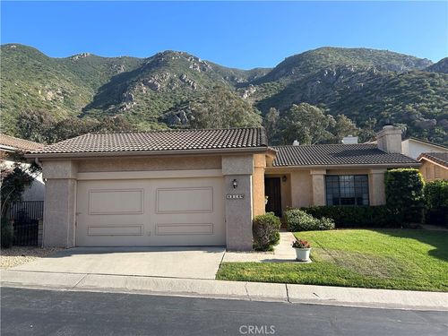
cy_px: 168
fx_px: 336
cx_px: 224
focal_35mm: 26
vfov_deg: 53.1
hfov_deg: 67.3
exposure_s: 1/1901
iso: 50
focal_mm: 5.7
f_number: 1.5
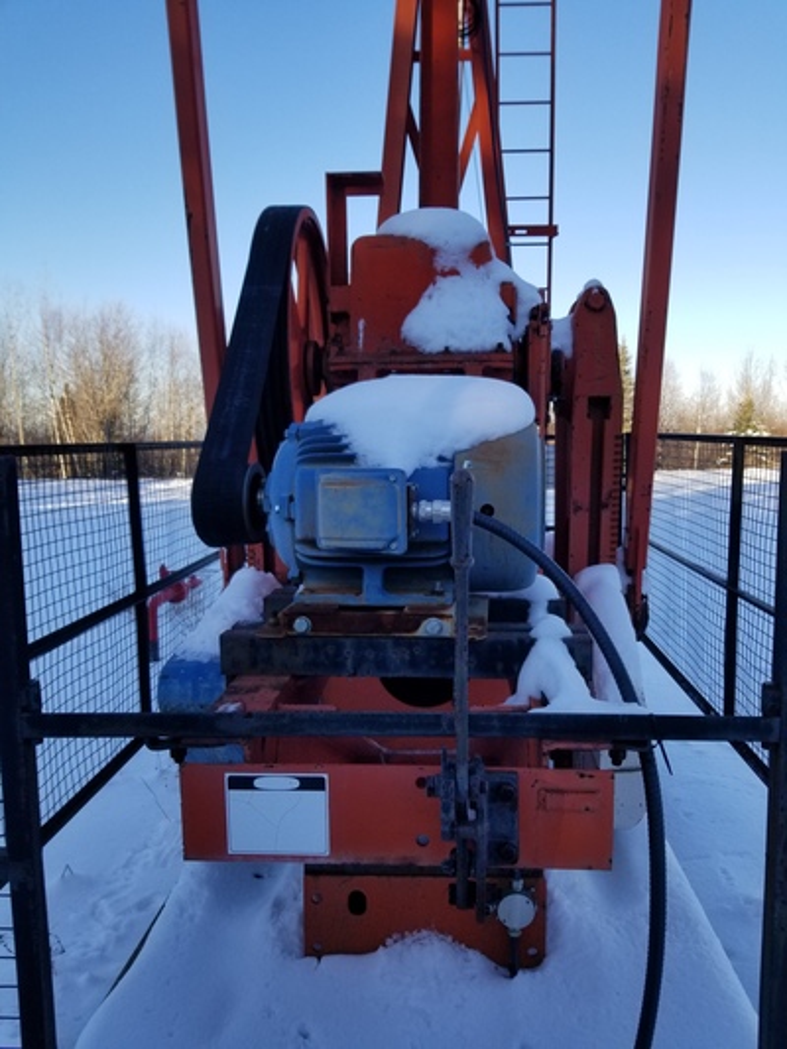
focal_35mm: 26
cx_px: 394
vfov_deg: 67.3
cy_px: 524
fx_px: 788
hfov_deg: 53.1
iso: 50
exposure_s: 1/982
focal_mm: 4.25
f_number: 1.7
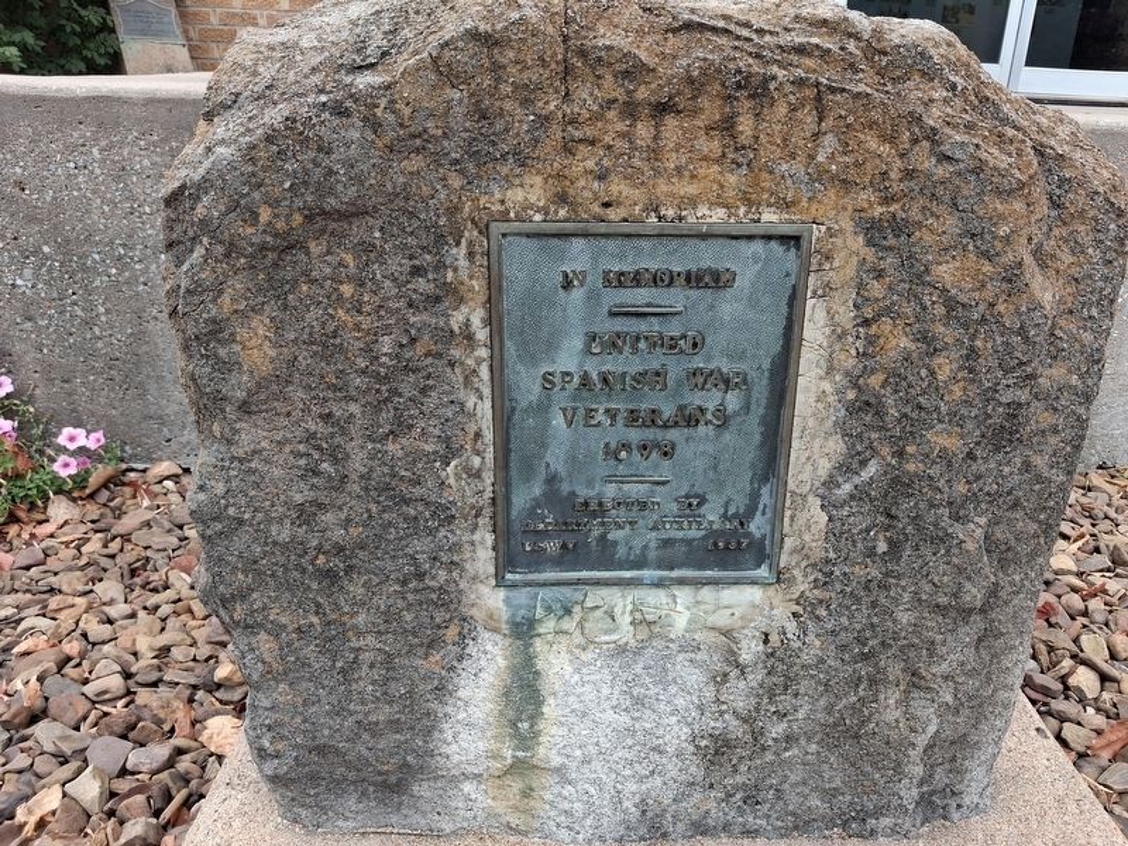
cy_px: 423
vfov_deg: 51.4
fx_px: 880
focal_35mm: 27
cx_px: 564
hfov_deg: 65.3
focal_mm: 4
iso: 32
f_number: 1.8
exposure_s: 1/120
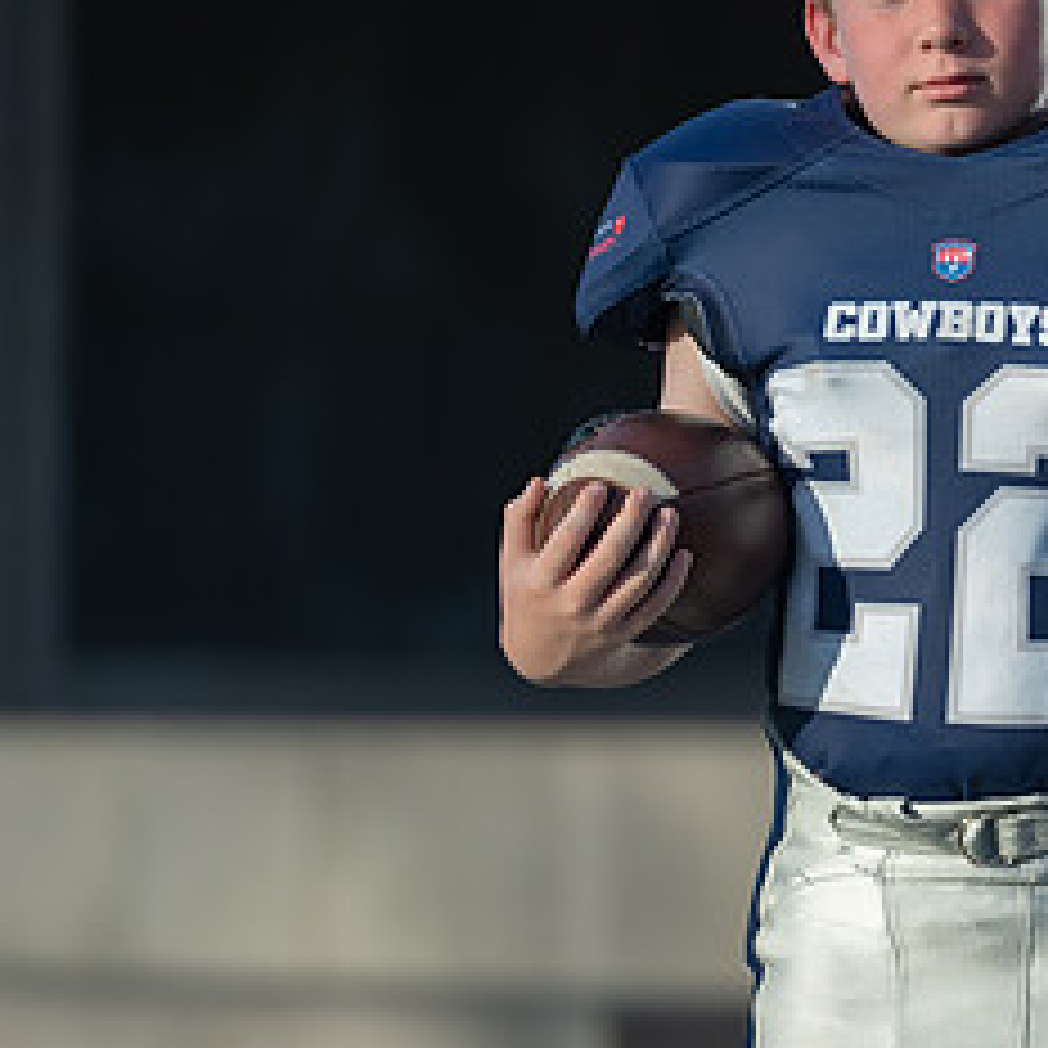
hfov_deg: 5.1
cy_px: 437
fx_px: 11714
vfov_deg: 5.1
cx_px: 1064
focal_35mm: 342
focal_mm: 144
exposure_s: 1/1250
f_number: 2.8
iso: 100
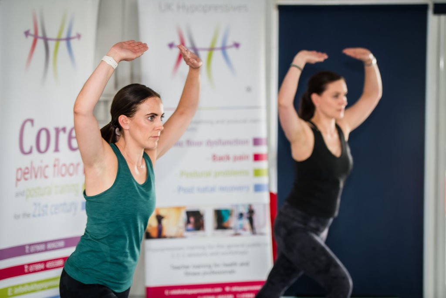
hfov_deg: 21.7
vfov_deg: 14.6
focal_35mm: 94
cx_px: 223
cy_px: 149
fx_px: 1161
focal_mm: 92
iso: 500
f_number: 2.8
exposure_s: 1/160
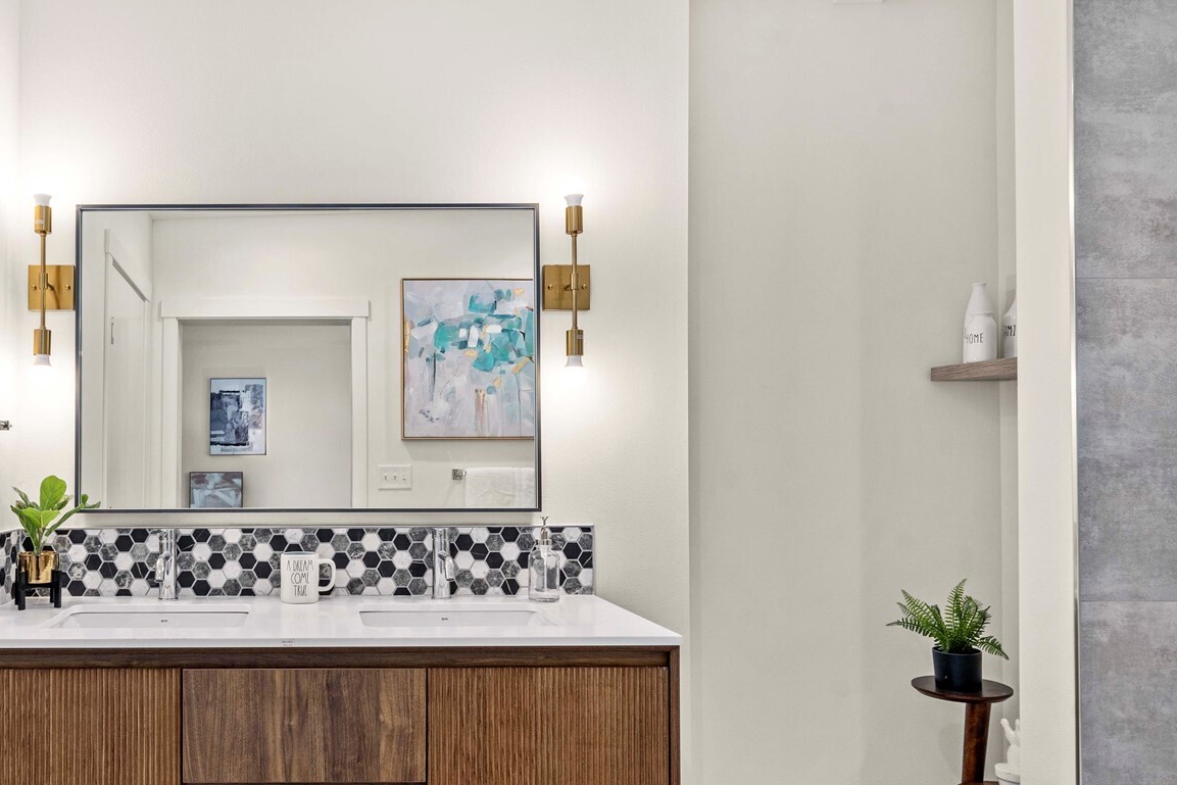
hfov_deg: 68.6
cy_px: 462
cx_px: 353
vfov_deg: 51.0
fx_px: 817
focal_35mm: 25
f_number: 8
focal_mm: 17
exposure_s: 1/15
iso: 1000
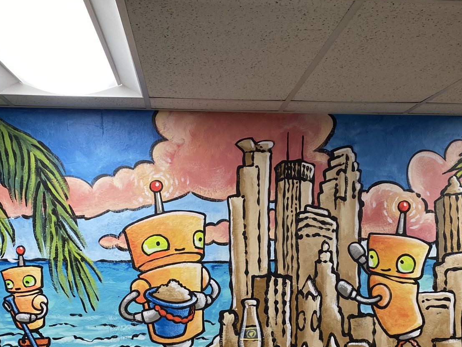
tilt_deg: -3.9
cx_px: 260
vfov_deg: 29.4
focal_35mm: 48
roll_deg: -0.2
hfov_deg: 39.6
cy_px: 289
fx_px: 641
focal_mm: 4.25
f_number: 1.8
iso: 125
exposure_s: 1/100
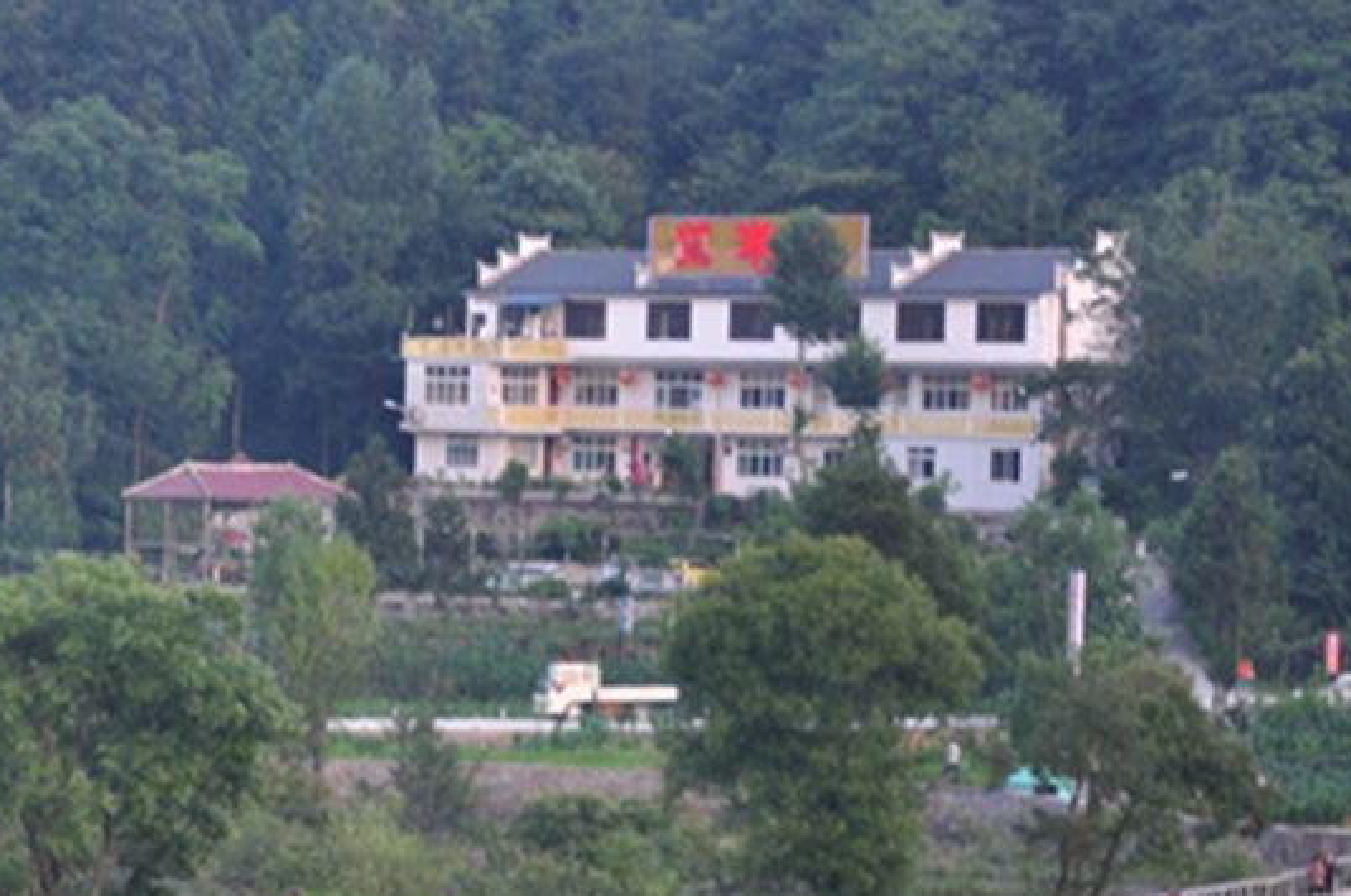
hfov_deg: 9.6
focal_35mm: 213
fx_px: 7981
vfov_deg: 6.4
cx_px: 211
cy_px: 586
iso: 200
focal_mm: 70
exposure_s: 1/40
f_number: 6.3
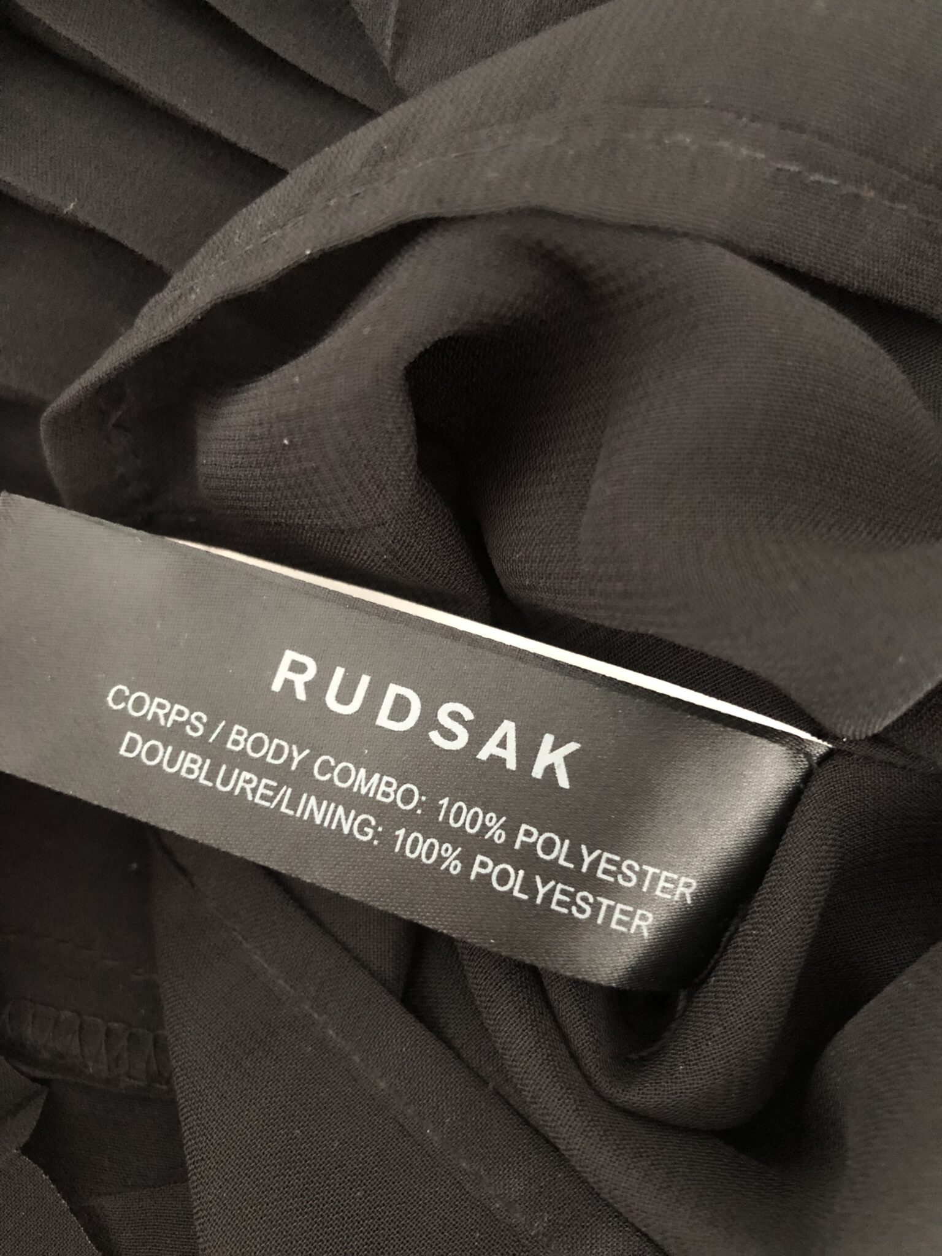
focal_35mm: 28
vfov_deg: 63.4
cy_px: 628
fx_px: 1016
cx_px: 471
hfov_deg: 49.7
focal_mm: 4
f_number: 1.8
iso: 100
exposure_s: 1/4
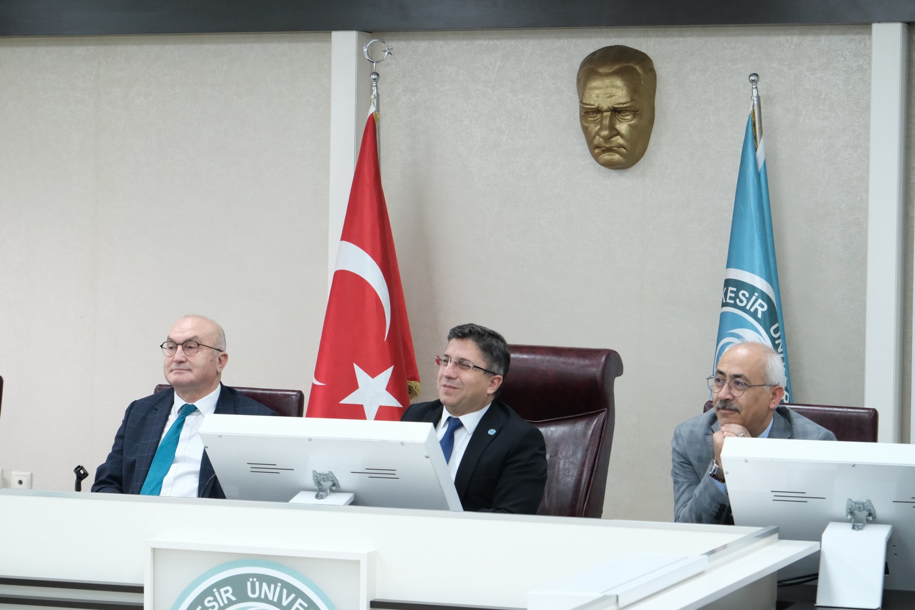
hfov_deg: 20.2
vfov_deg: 13.6
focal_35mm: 101
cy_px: 305
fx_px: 2567
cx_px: 458
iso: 3200
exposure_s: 1/170
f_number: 5.6
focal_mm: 67.5
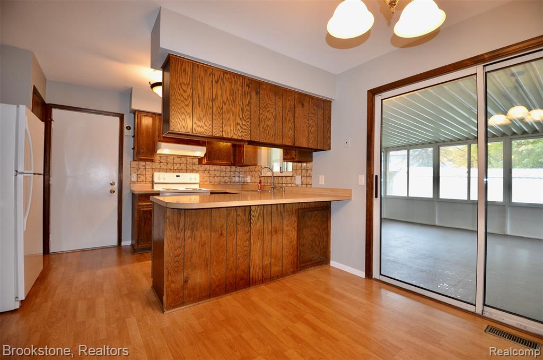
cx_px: 272
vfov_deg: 77.1
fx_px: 226
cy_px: 180
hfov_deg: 100.5
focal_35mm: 15
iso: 900
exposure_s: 1/60
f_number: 3.5
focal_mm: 10
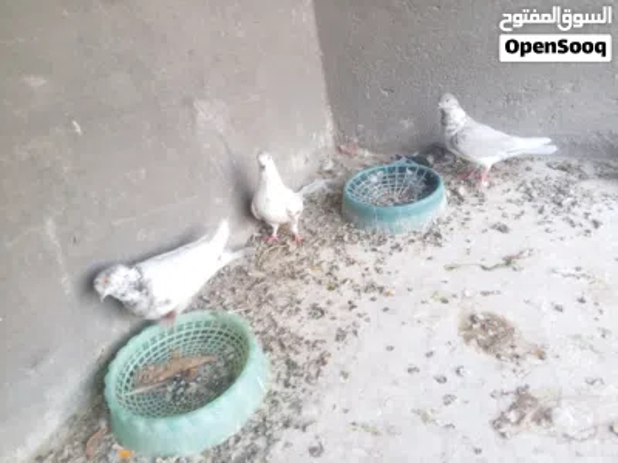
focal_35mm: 27
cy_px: 232
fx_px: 482
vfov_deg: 51.4
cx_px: 309
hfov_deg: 65.3
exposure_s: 1/50
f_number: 1.6
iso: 650
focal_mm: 4.09
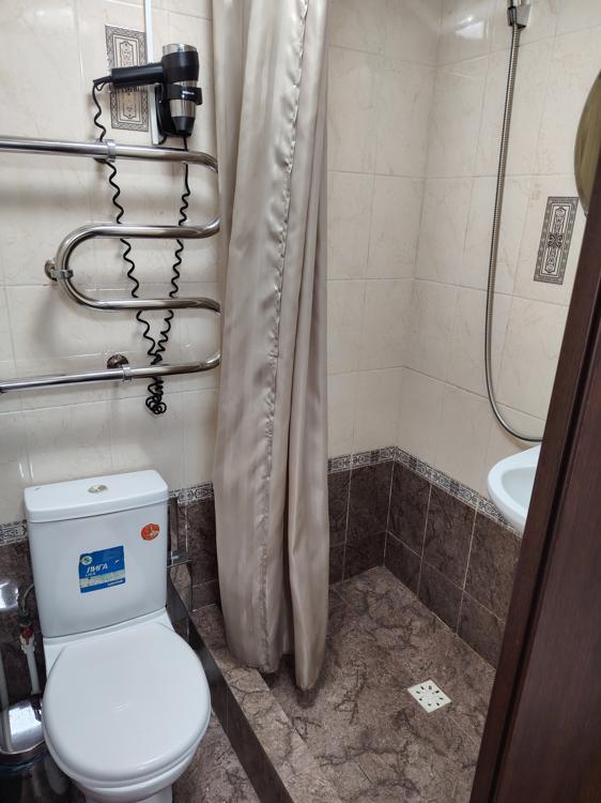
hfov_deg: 56.8
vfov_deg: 71.6
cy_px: 402
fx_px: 556
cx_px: 300
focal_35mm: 24
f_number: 1.75
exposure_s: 1/33.3
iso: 581
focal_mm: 5.25
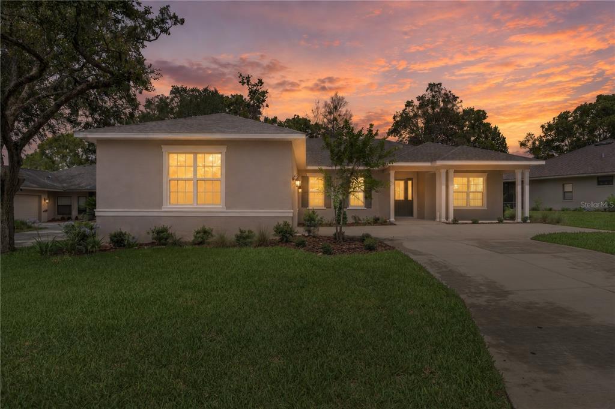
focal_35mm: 20
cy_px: 204
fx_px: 333
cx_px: 308
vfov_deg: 63.2
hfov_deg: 85.4
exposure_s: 1/1600
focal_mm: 13
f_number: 8
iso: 250
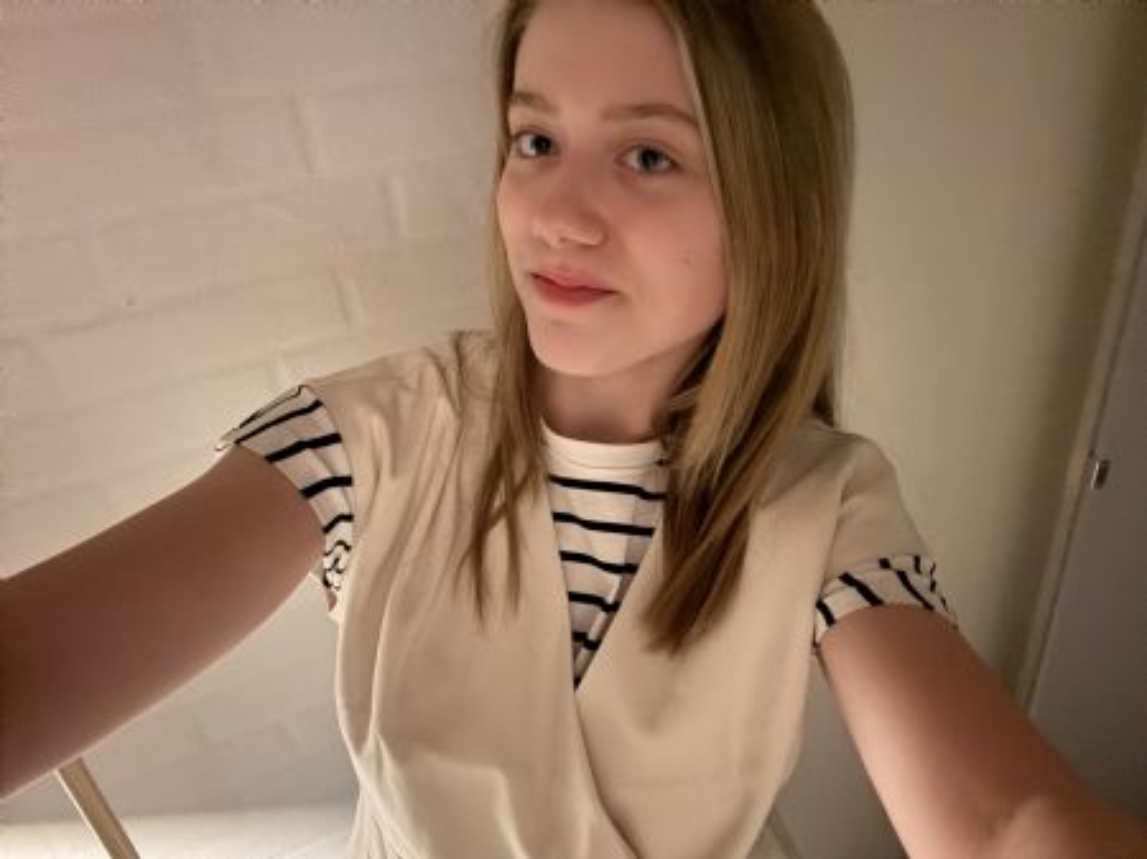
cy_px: 430
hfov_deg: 74.0
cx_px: 574
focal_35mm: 23
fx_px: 762
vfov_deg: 58.8
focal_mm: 2.69
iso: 1000
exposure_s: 1/14
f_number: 1.9
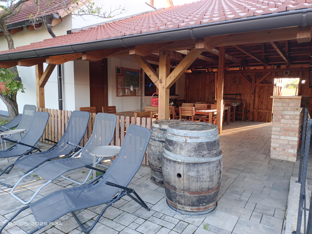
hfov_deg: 69.4
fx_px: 225
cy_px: 117
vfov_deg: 54.9
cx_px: 156
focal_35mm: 25
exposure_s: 1/100
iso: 740
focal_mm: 4.71
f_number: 1.79
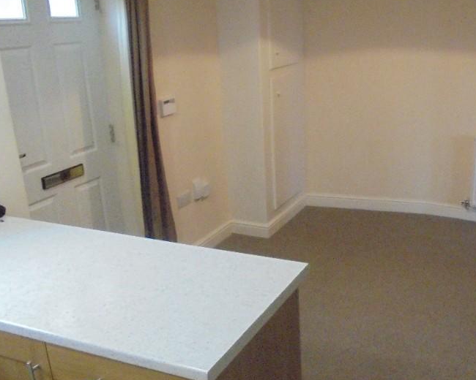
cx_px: 345
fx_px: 564
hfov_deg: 44.6
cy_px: 188
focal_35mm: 40
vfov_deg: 37.3
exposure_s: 1/60
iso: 800
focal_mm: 4.6
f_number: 3.5
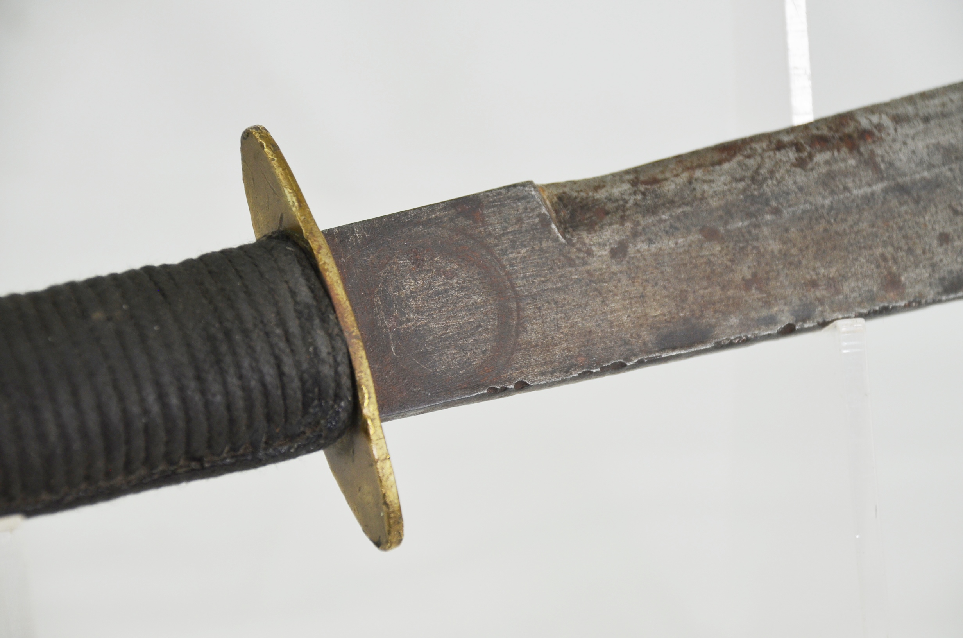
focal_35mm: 142
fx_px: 3804
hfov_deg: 14.4
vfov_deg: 9.6
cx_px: 482
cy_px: 319
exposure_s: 1/320
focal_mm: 95
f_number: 5.6
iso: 400
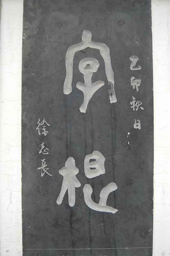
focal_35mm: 32
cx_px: 85
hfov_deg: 41.6
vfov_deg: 59.5
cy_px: 128
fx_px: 223
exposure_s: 1/60
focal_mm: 21
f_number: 4
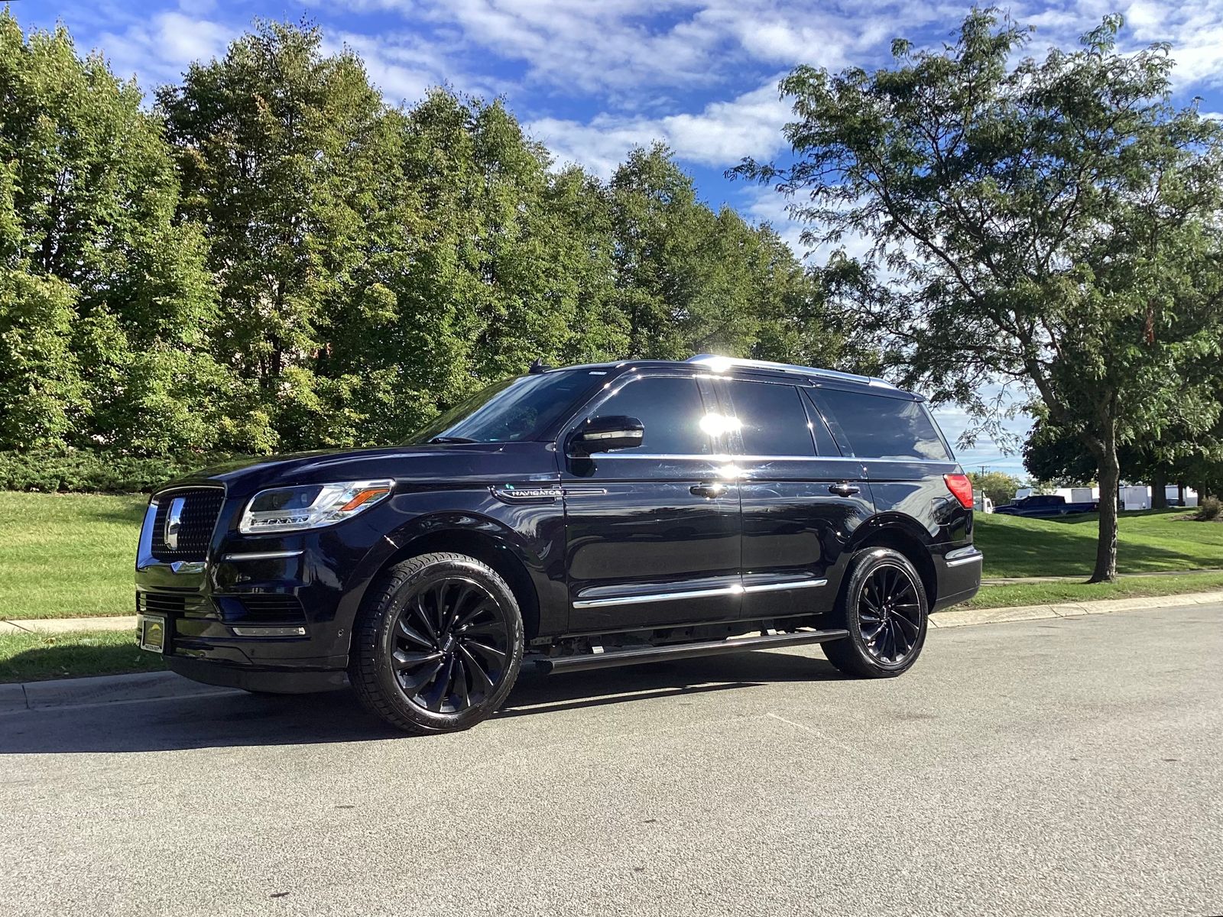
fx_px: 1095
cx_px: 612
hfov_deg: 58.4
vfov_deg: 45.4
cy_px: 458
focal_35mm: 31
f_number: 2.4
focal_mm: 3.3
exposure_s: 1/858
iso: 25
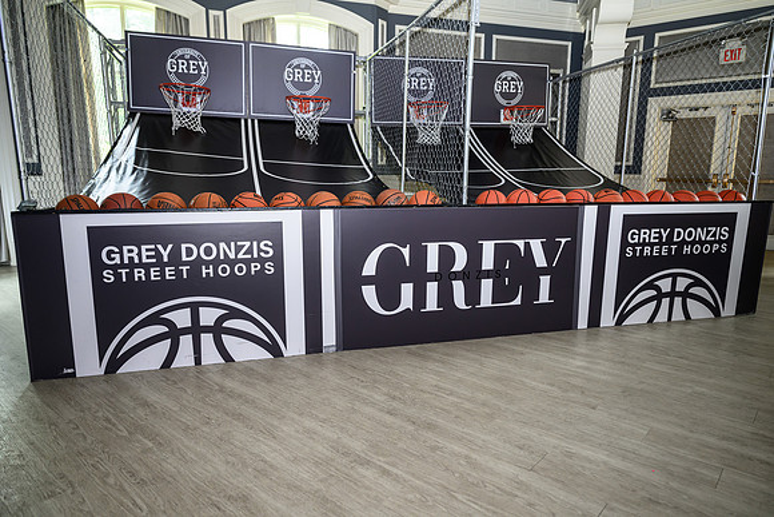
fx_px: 516
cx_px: 387
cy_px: 258
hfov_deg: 73.7
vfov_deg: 53.2
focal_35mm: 24
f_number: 3.2
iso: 800
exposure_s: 1/160
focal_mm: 24
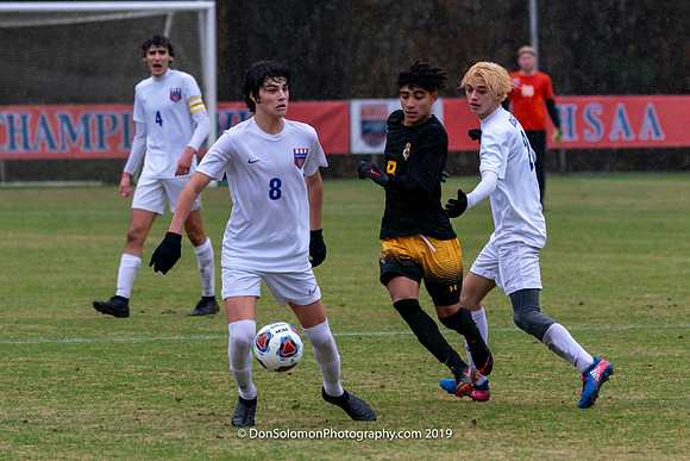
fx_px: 7652
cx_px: 434
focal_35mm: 399
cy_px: 152
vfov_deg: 3.4
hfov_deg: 5.2
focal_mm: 241
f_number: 5.6
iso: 2500
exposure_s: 1/1000
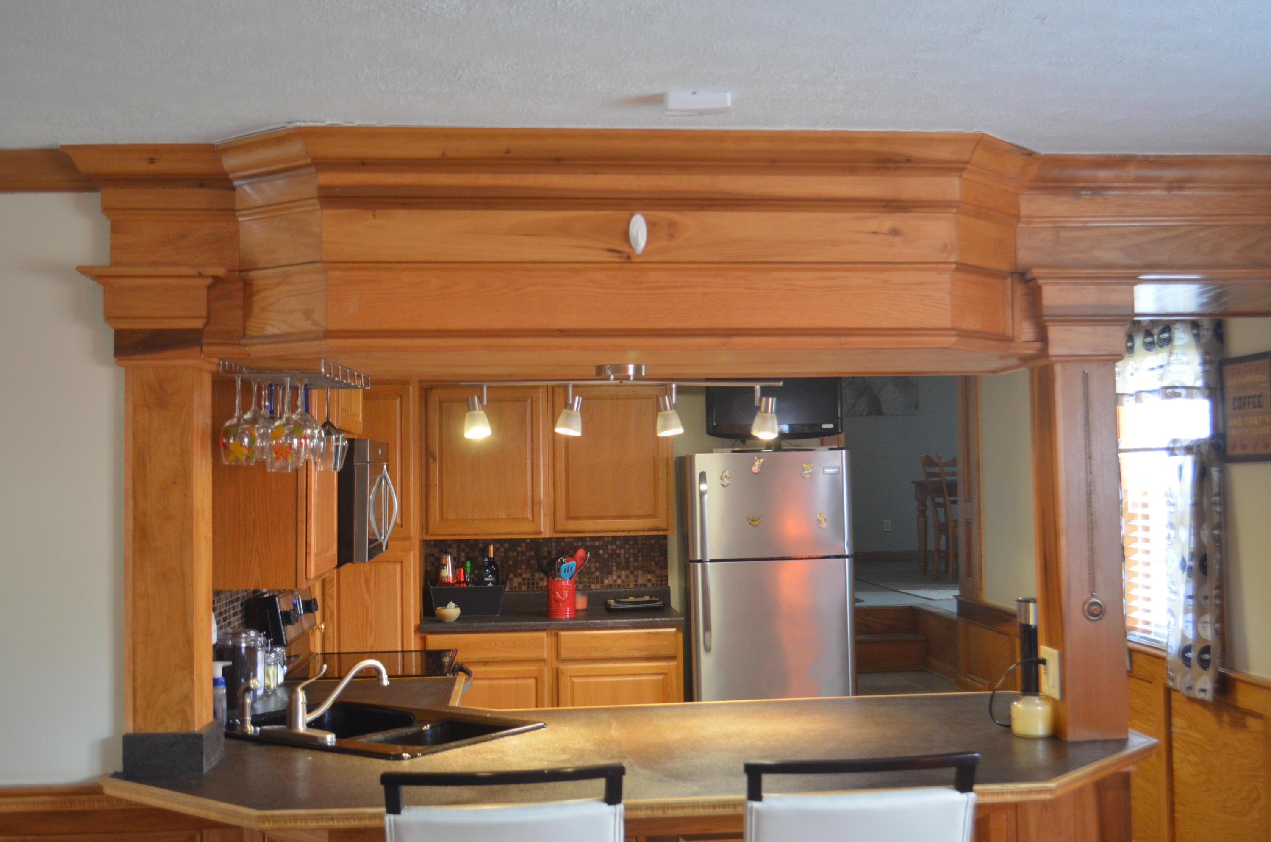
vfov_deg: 31.8
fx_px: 1480
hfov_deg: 46.5
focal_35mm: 42
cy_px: 421
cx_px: 636
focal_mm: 28
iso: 1100
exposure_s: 1/30
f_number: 4.5
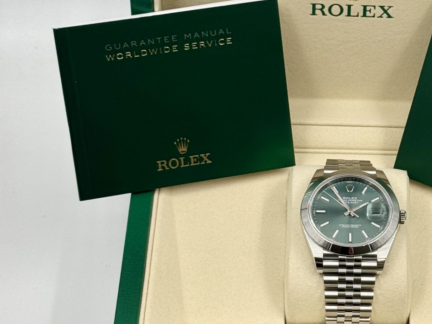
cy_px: 222
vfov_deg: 22.5
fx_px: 811
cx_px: 355
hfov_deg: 29.1
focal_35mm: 65
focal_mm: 6.76
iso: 64
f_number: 1.78
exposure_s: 1/428
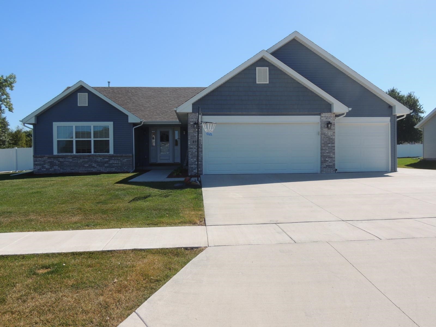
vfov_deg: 46.8
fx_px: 378
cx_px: 218
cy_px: 164
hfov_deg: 60.0
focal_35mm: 30
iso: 100
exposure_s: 1/1250
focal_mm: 5.3
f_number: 3.1
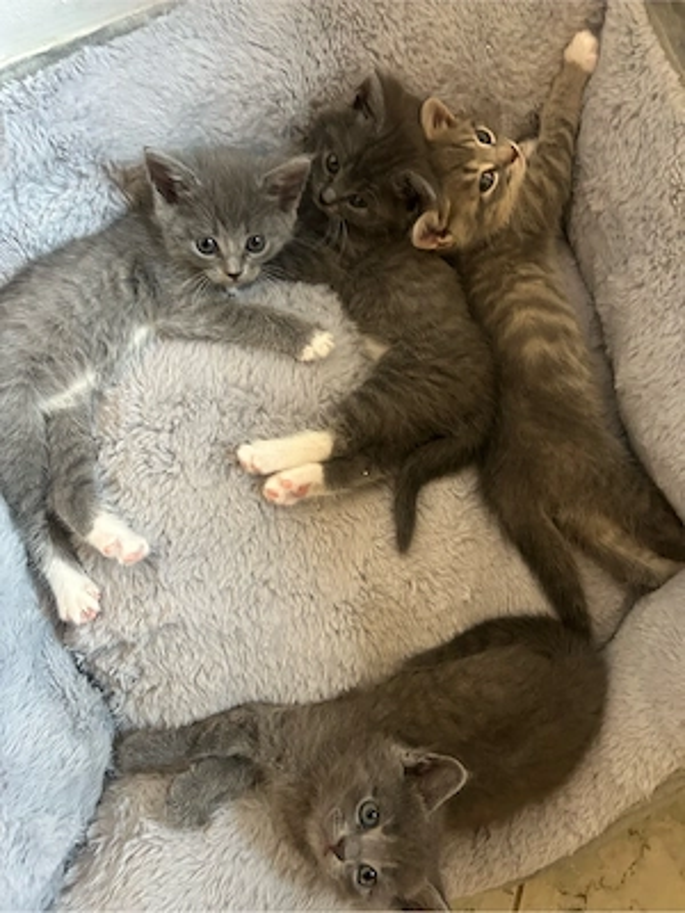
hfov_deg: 53.1
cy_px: 456
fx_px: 686
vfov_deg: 67.3
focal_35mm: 26
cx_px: 342
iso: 400
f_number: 1.5
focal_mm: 5.7
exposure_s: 1/33
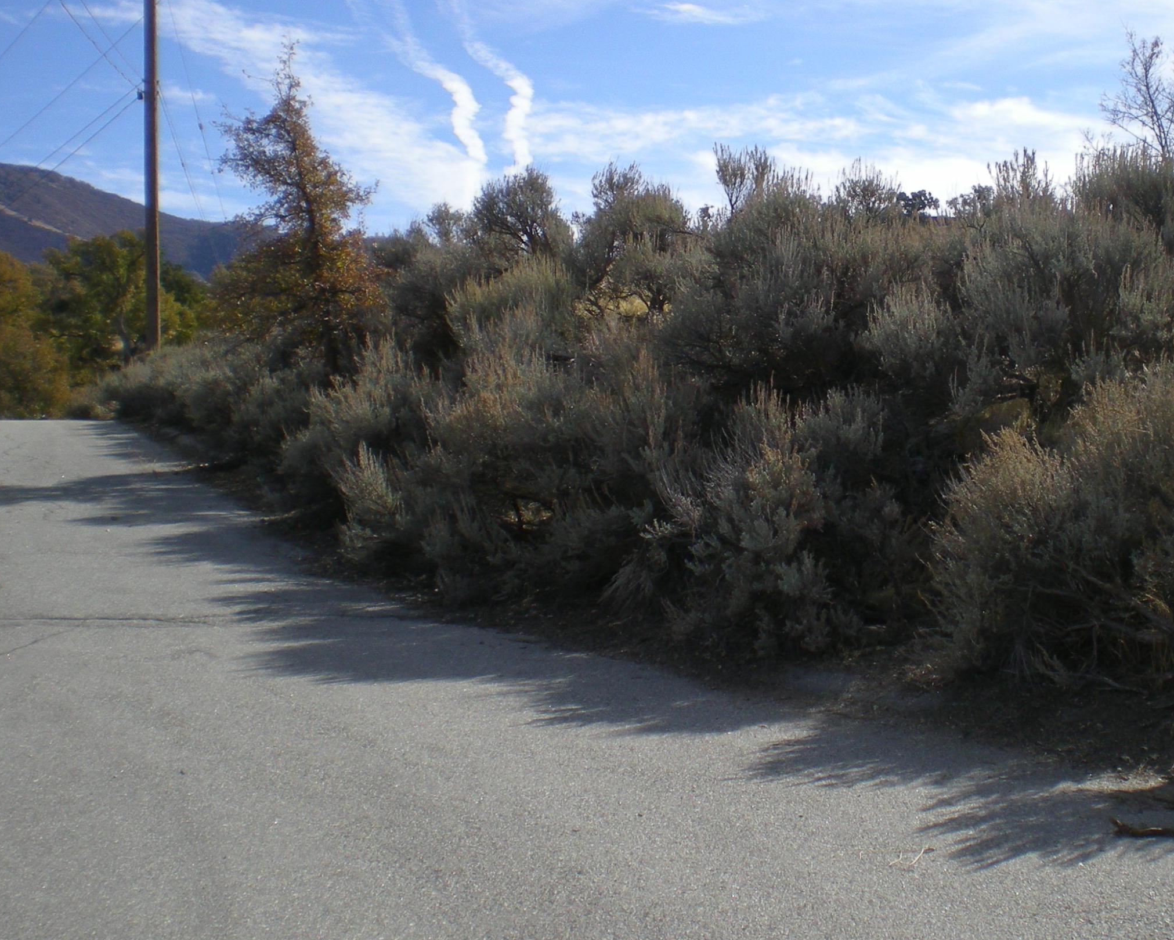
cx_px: 783
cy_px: 435
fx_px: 1911
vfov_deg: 27.6
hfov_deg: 33.8
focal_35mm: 55
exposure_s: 1/414
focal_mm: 6.3
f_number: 4.6
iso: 50
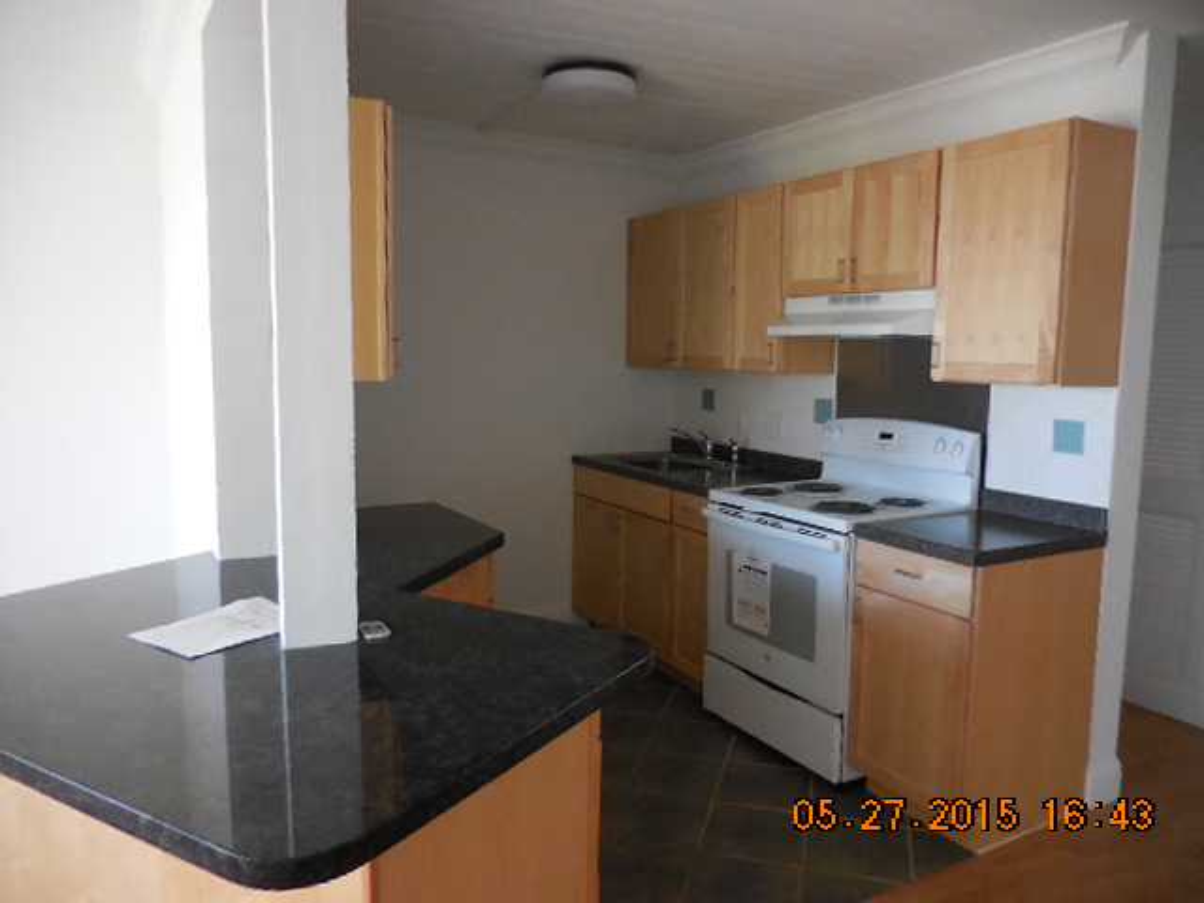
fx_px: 870
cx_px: 602
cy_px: 452
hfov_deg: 69.4
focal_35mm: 25
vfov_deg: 54.9
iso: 800
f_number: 3.3
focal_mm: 4.5
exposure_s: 1/80
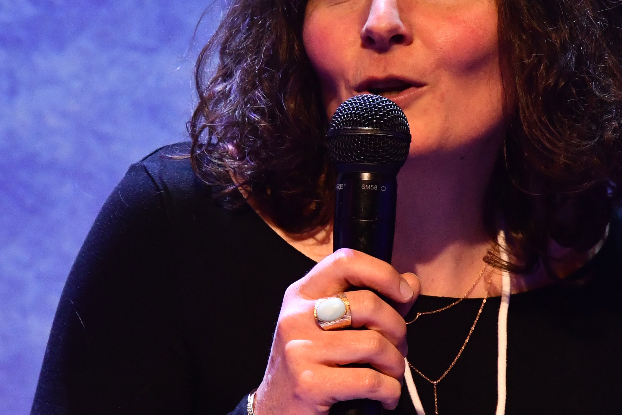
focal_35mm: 299
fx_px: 5166
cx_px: 284
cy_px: 157
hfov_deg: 6.9
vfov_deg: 4.6
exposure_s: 1/80
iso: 2000
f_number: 5.6
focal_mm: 80
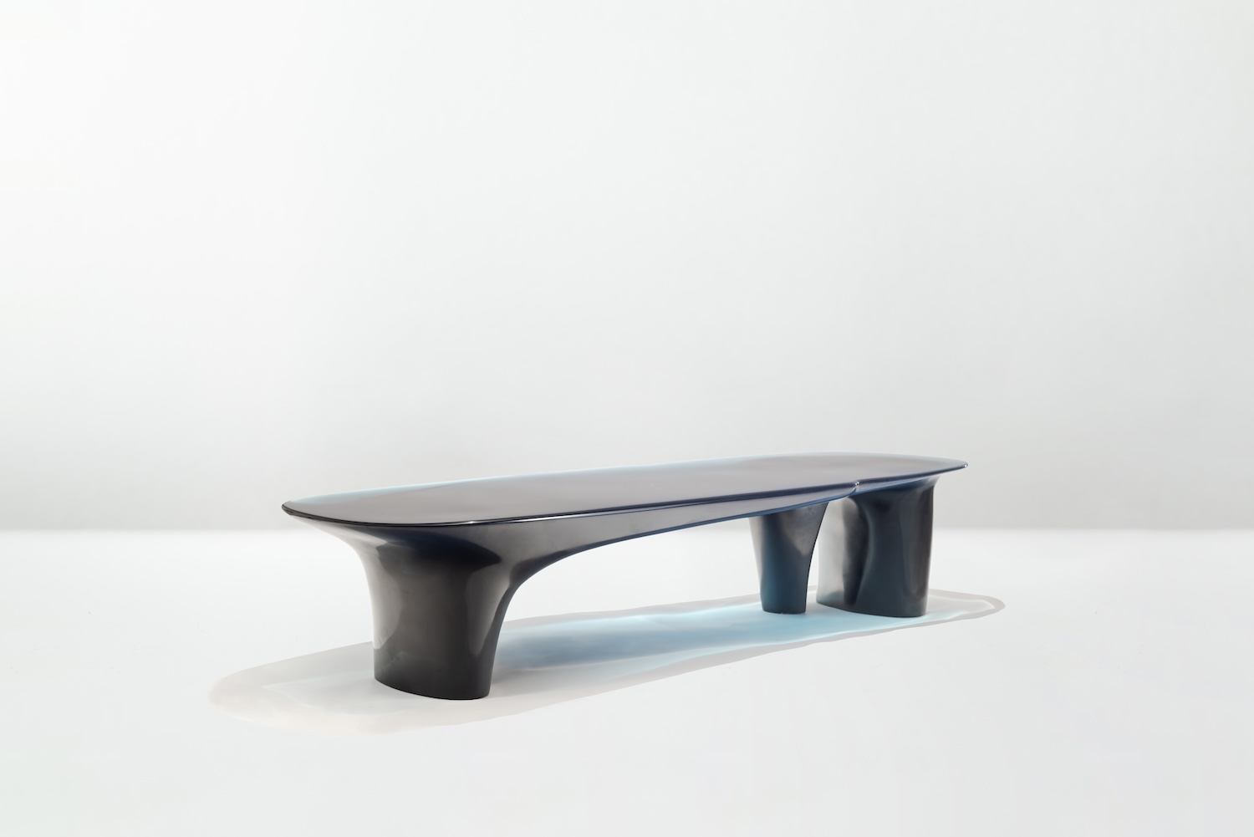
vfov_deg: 27.0
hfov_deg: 39.6
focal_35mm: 50
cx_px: 627
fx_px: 1742
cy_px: 418
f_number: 6.3
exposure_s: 1/100
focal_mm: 50
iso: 100
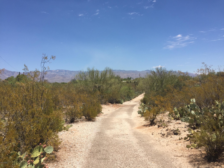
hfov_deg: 61.7
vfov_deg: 48.2
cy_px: 84
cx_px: 112
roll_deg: +0.8
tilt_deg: -0.8
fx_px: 188
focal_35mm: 29
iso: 32
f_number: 2.2
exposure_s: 1/2639
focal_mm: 4.15
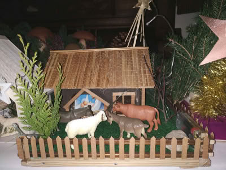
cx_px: 113
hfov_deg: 71.6
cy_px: 85
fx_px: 157
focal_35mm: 24
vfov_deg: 56.8
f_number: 1.9
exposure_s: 1/33
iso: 160
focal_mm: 3.94
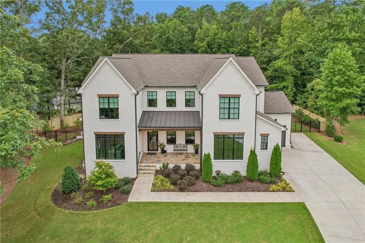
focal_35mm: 22
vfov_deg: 57.1
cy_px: 122
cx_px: 182
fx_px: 223
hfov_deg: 78.6
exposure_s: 1/200
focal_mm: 8.4
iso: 100
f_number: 2.8
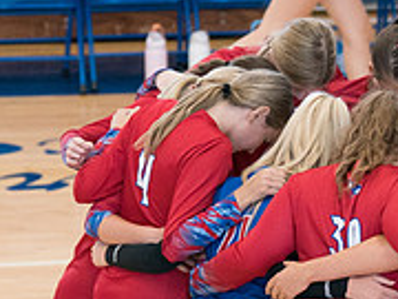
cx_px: 522
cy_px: 263
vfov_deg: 3.6
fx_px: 4748
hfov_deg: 4.8
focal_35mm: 413
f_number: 2.8
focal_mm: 100
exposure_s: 1/1250
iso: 4000
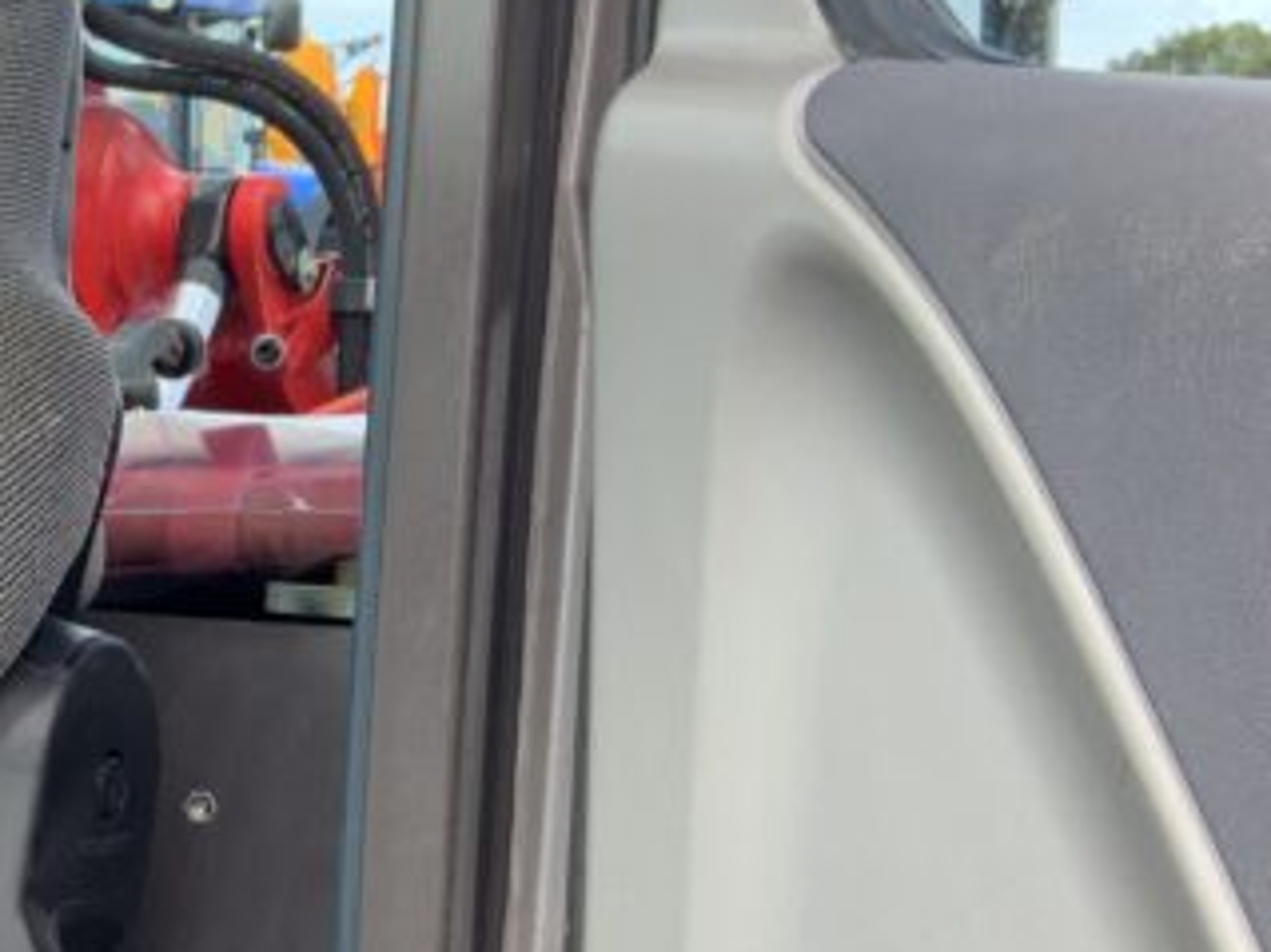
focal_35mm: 93
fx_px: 3413
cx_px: -323
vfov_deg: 15.7
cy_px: 844
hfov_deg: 19.6
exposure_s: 1/171
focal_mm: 3
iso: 16
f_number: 1.8
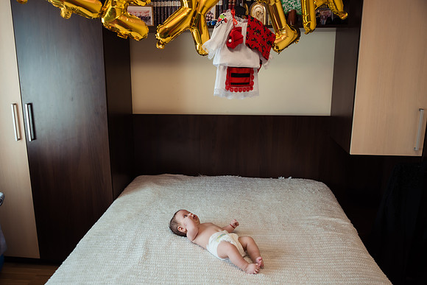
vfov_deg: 42.2
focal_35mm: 31
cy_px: 143
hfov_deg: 60.0
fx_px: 369
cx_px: 198
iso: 400
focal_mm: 29
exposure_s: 1/200
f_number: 3.2
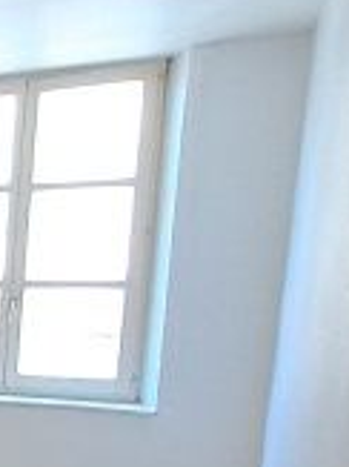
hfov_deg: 15.3
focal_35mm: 64
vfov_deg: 29.1
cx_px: -449
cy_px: 418
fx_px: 861
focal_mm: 1.42
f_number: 2.2
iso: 80
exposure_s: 1/50
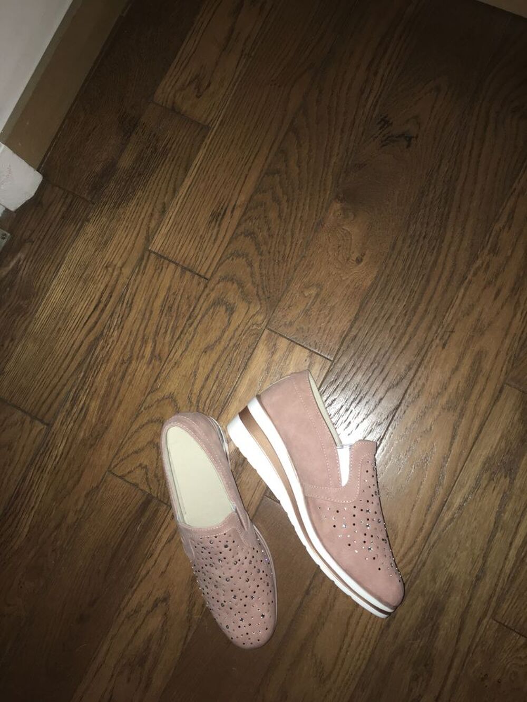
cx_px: 264
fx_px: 589
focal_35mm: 29
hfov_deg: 48.2
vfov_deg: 61.7
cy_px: 351
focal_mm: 4.15
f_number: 2.2
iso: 50
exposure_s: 1/17
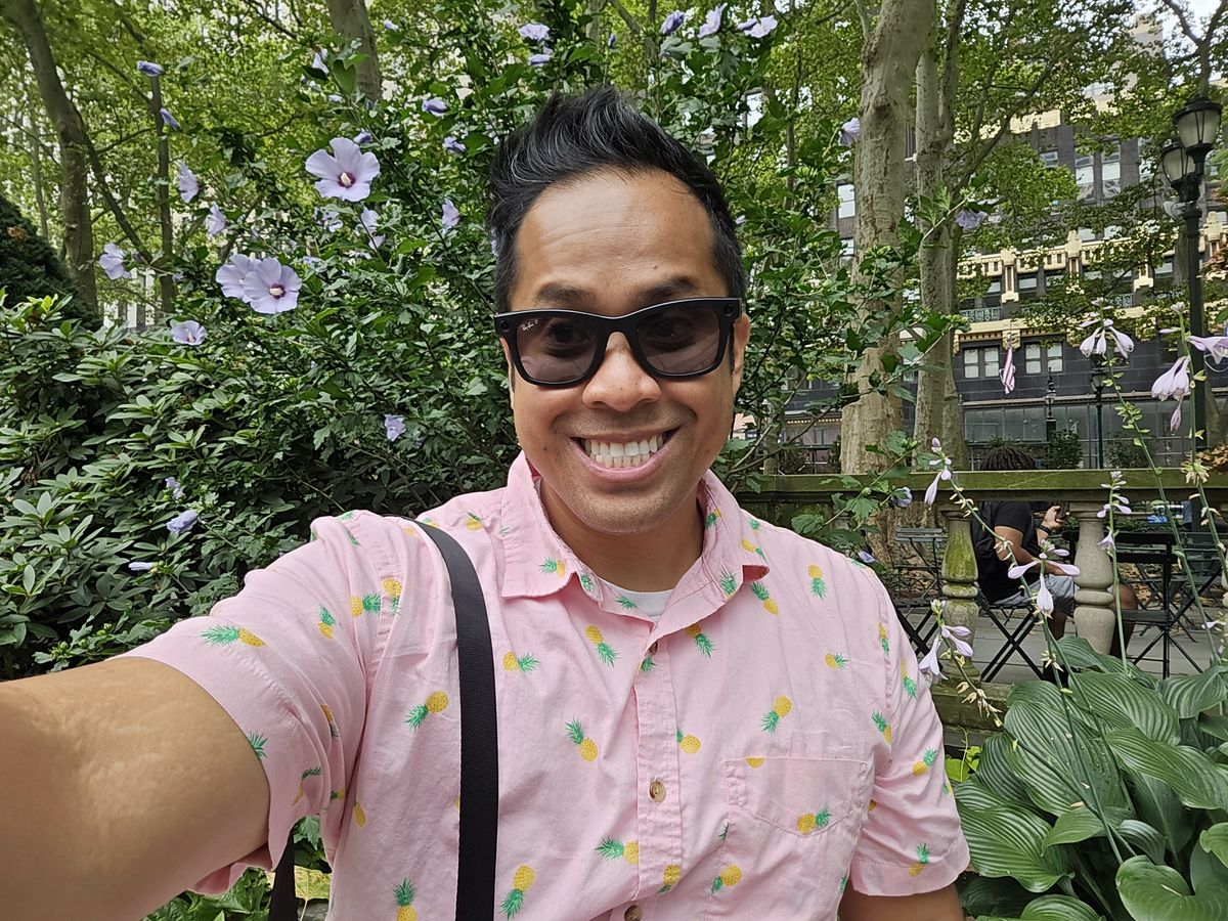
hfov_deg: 73.9
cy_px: 460
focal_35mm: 23
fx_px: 816
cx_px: 614
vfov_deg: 58.9
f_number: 2.2
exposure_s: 1/260
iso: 40
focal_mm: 2.9
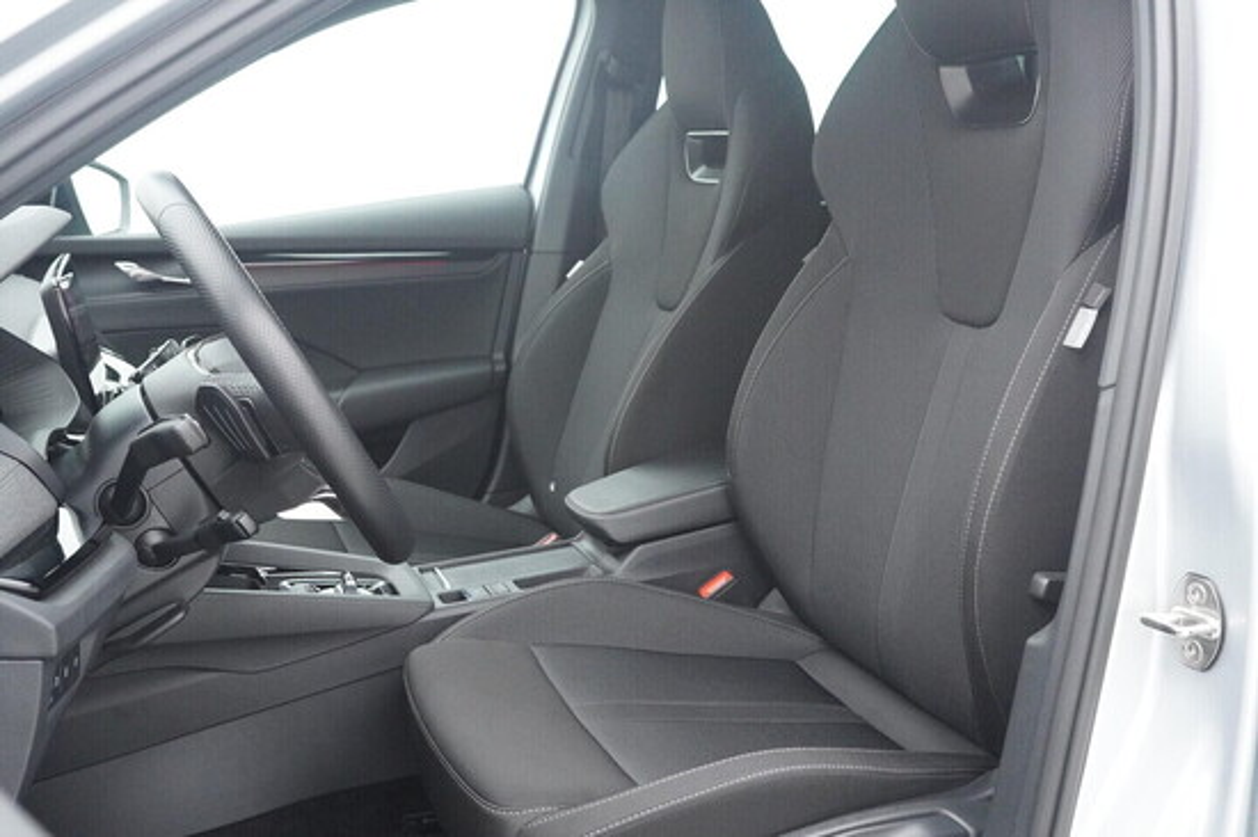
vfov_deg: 36.8
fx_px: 1257
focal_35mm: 36
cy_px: 418
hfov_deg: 53.2
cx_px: 629
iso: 6400
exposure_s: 1/250
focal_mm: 24
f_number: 5
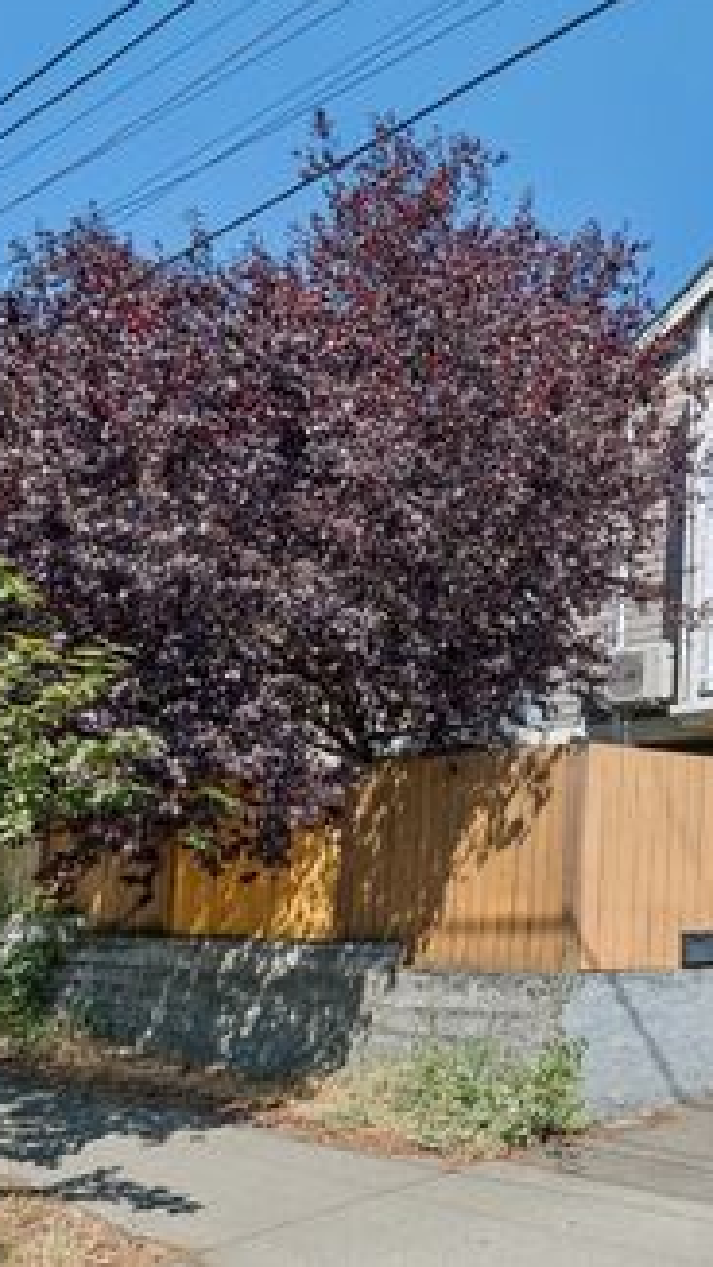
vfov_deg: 76.3
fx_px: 806
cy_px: 626
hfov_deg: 45.9
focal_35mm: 24
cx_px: 539
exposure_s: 1/100
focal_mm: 10
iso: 100
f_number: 9
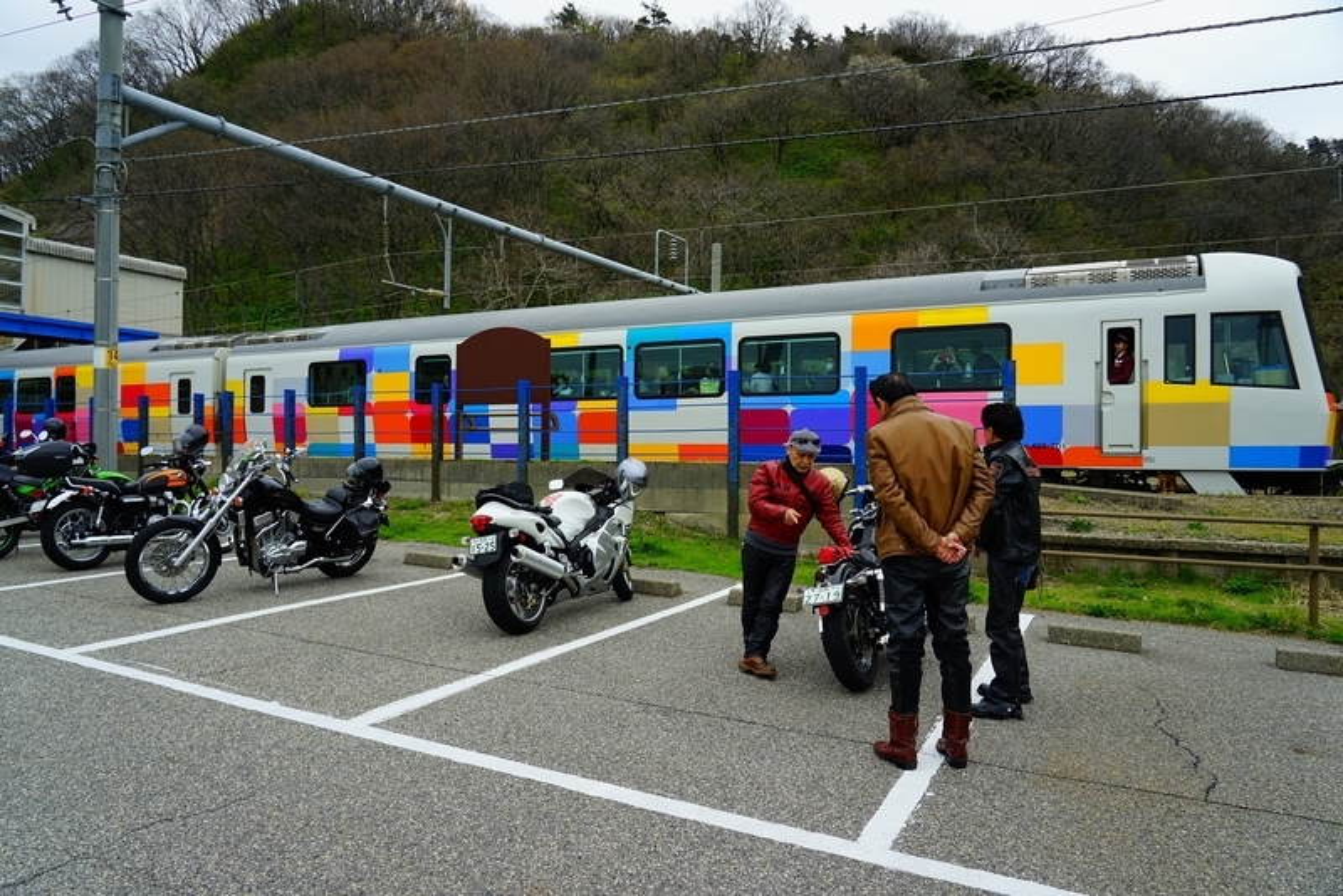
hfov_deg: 73.7
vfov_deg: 53.2
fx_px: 896
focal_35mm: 24
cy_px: 448
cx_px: 672
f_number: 7.1
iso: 100
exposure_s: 1/200
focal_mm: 24
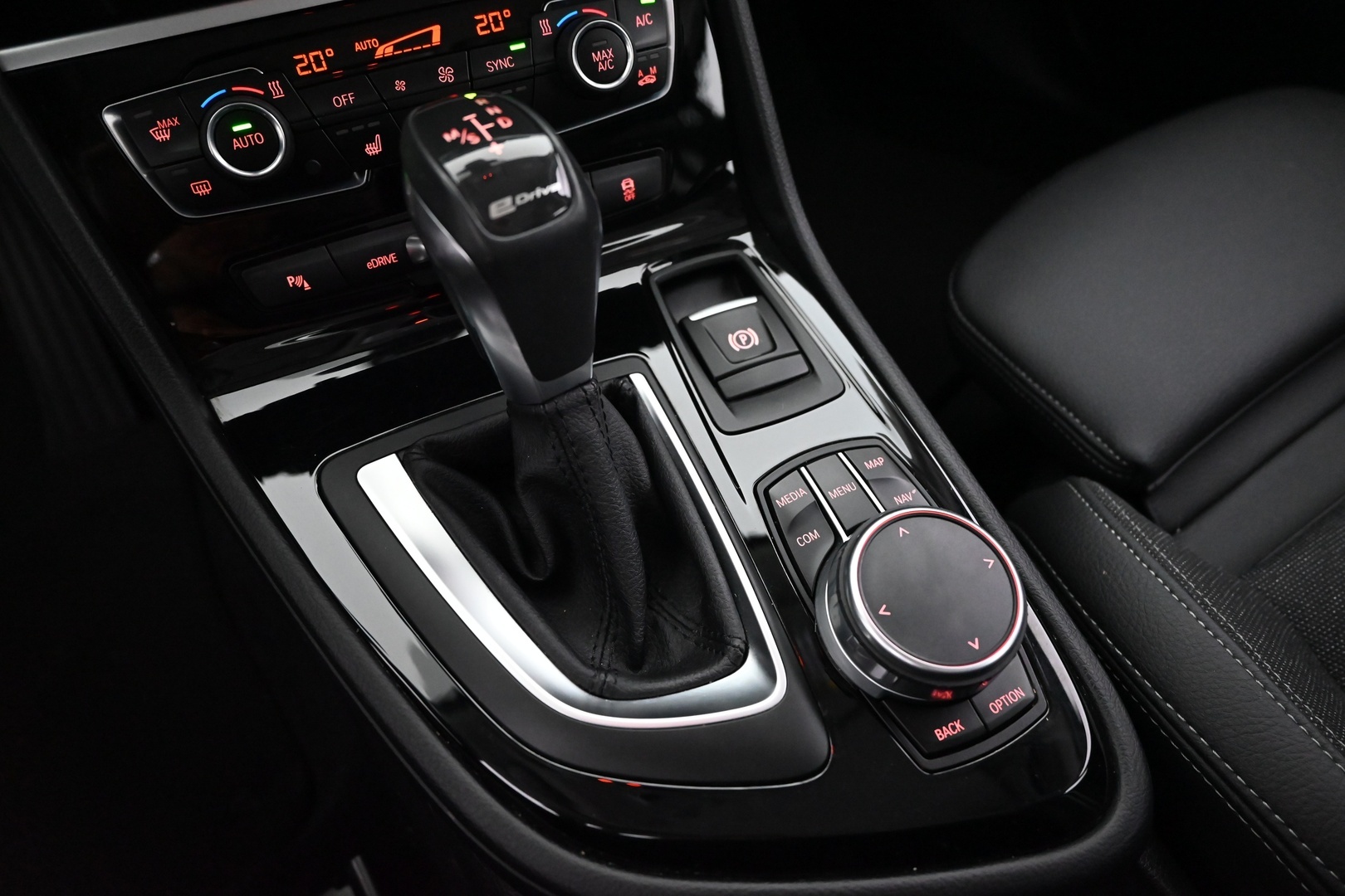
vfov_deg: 53.1
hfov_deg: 73.7
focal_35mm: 24
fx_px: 897
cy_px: 448
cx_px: 672
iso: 7200
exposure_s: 1/60
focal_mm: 24
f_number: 4
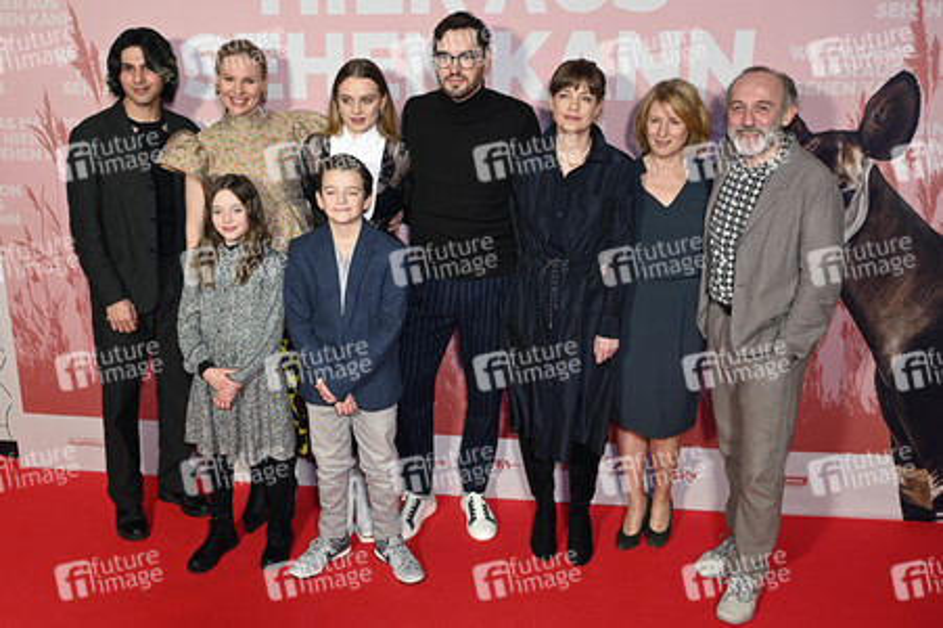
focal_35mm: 32
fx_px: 838
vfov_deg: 41.1
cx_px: 472
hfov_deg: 58.8
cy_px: 314
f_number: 4
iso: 500
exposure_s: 1/100
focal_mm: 32
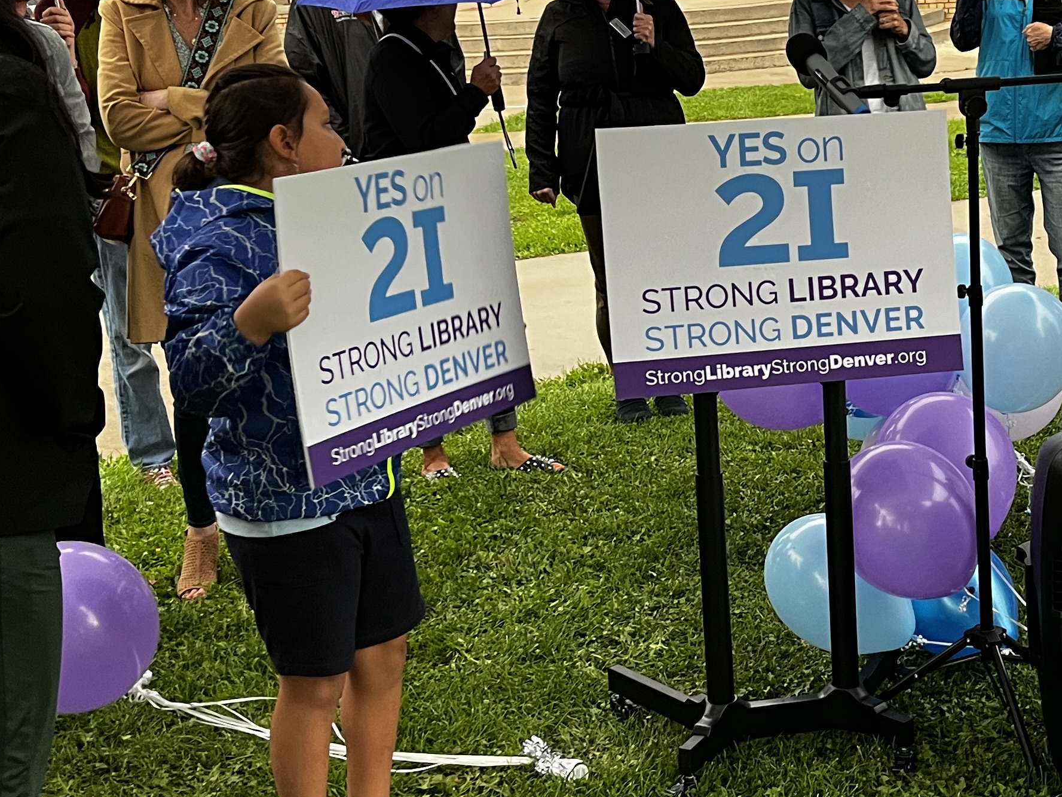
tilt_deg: -12.0
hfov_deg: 32.1
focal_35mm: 59
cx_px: 794
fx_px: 1810
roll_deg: -0.5
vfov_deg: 24.8
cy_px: 350
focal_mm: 5.1
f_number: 1.6
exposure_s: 1/60
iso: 160
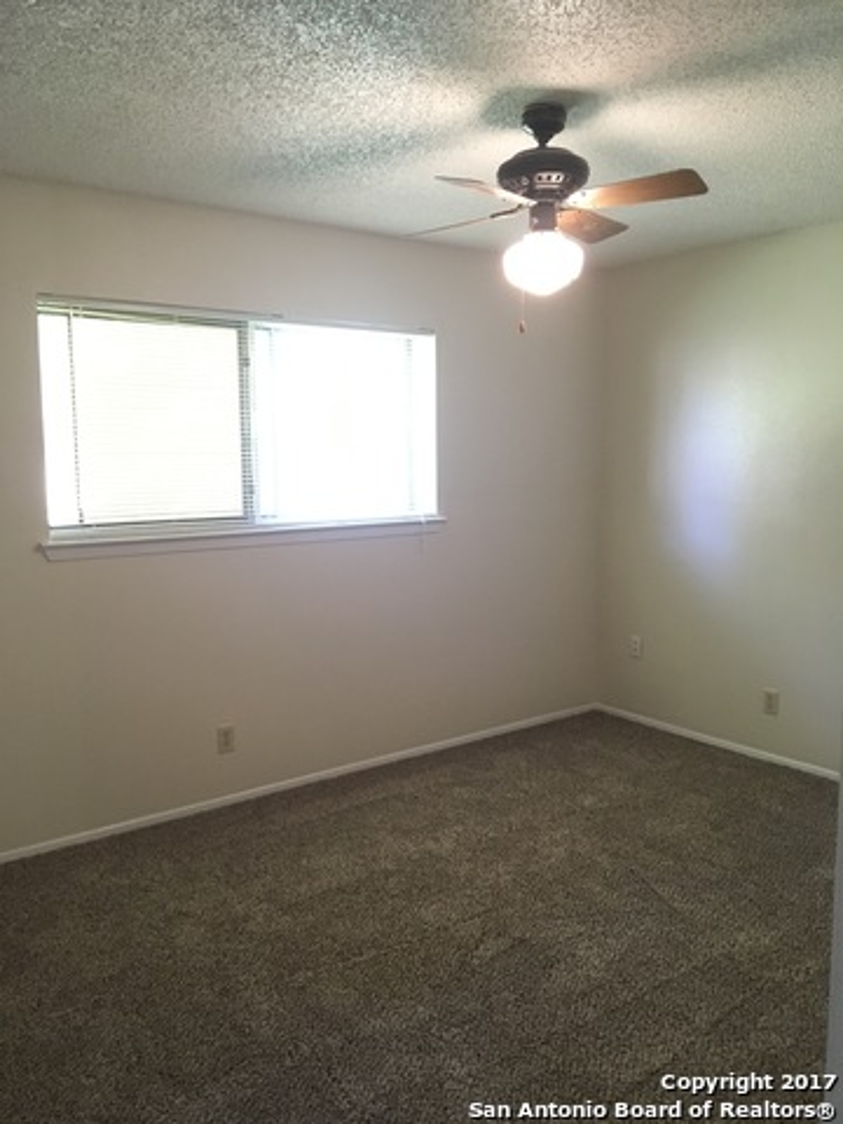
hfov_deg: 48.2
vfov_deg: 61.7
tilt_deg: -7.6
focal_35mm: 29
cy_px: 562
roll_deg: +0.7
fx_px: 942
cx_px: 422
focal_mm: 4.15
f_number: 2.2
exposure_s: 1/15
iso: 200
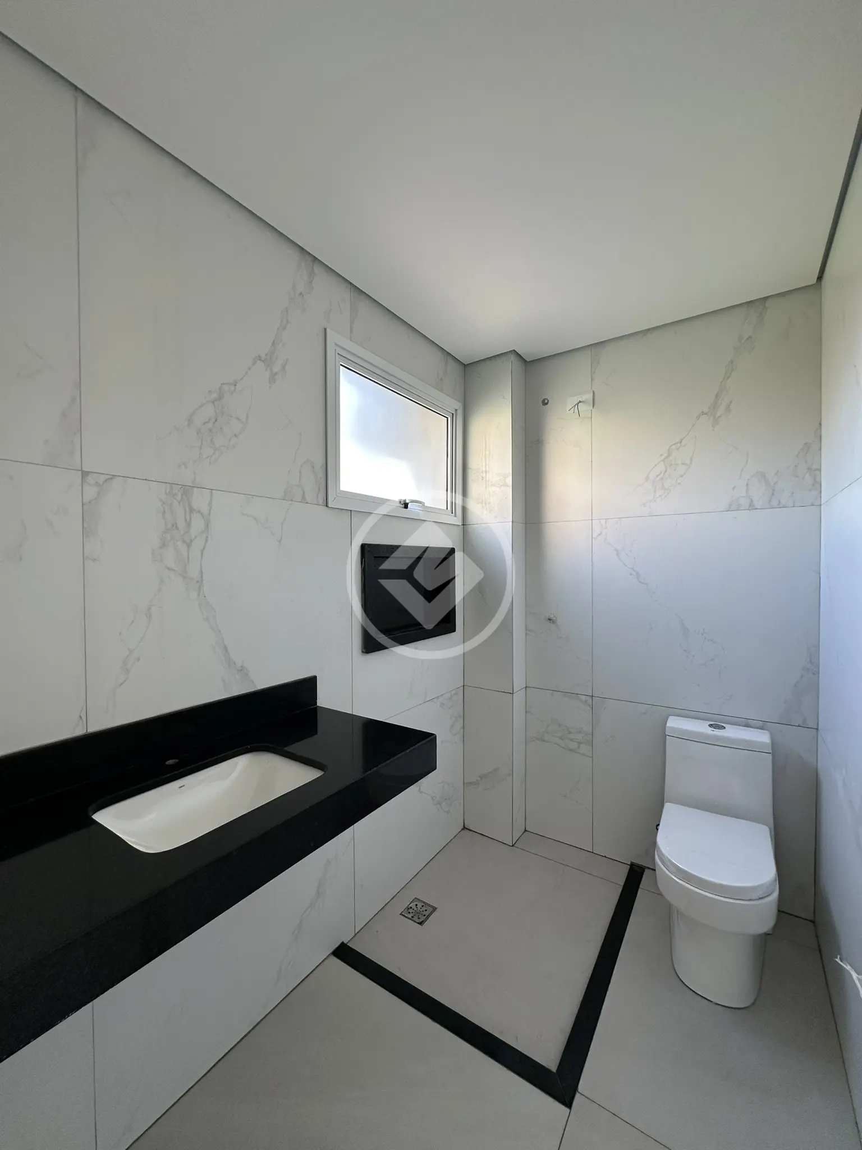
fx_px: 465
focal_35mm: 14
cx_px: 431
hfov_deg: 85.7
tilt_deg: +0.6
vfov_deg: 102.1
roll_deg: +0.7
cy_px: 575
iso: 100
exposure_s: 1/99
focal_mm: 2.22
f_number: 2.2
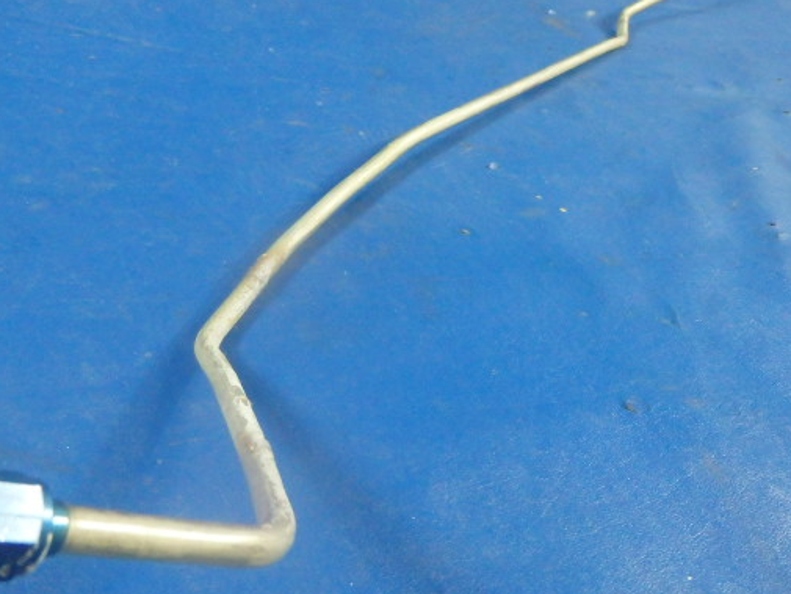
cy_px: 254
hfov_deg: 48.9
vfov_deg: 37.7
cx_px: 357
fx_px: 869
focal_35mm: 38
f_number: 4.1
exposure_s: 1/30
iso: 1600
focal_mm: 5.4
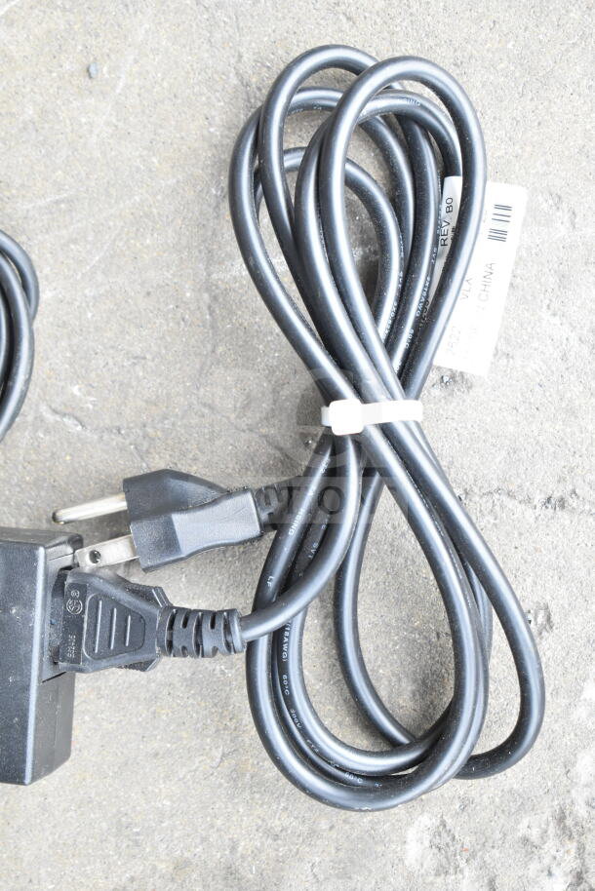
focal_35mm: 72
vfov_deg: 28.1
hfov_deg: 18.9
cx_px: 298
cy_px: 446
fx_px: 1784
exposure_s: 1/125
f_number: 5.3
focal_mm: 48
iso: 1600
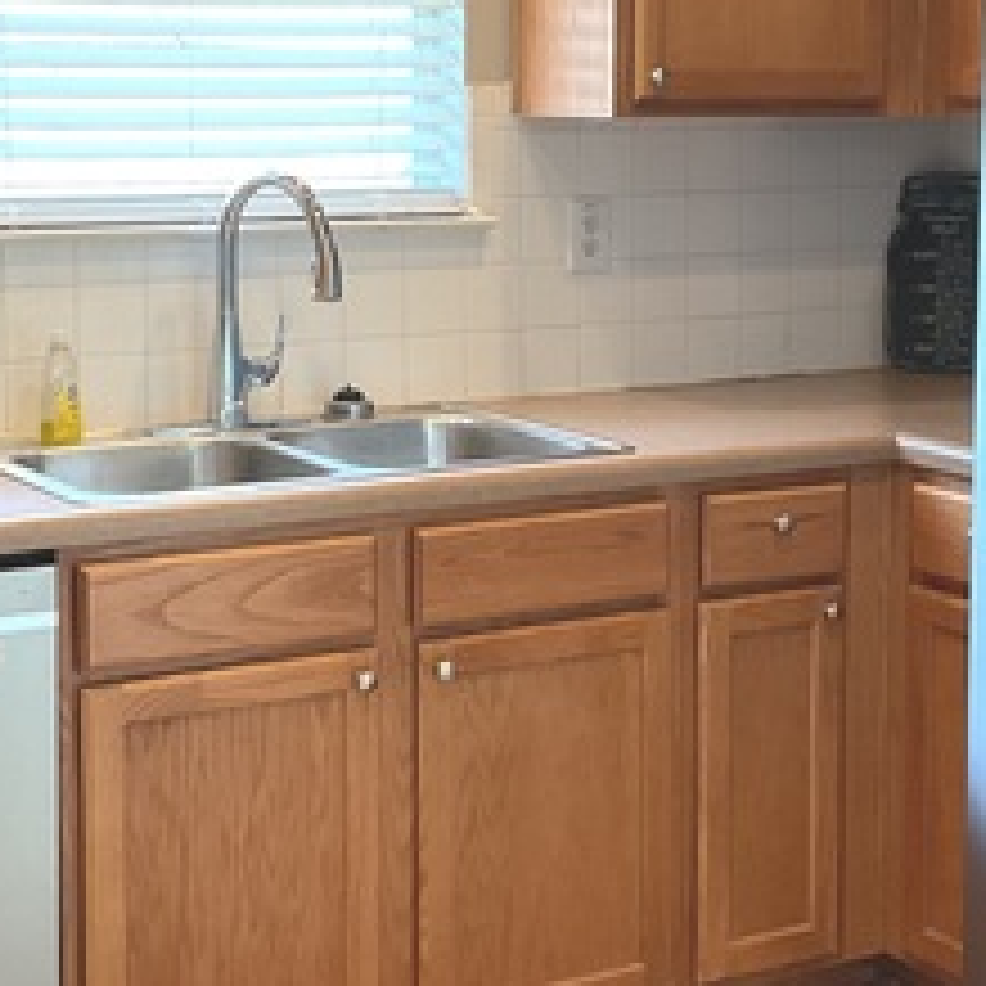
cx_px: 545
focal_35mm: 75
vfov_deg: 23.0
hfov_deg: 23.0
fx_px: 2417
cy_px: 347
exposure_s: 1/60
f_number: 1.8
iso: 100
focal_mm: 3
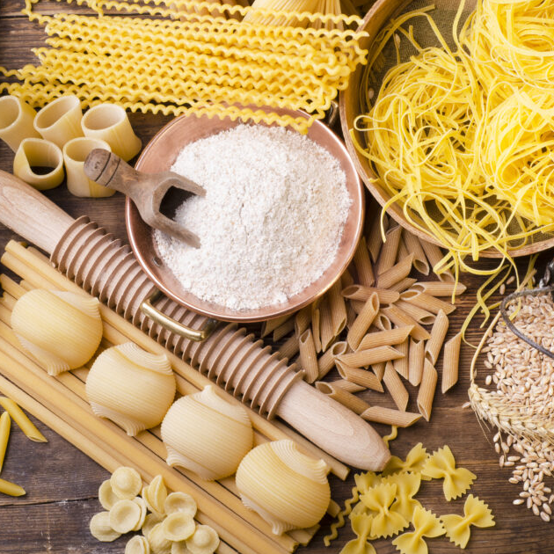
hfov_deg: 17.9
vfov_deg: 17.9
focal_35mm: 97
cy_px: 279
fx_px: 1756
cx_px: 349
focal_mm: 50
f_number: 18
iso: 100
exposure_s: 1/200
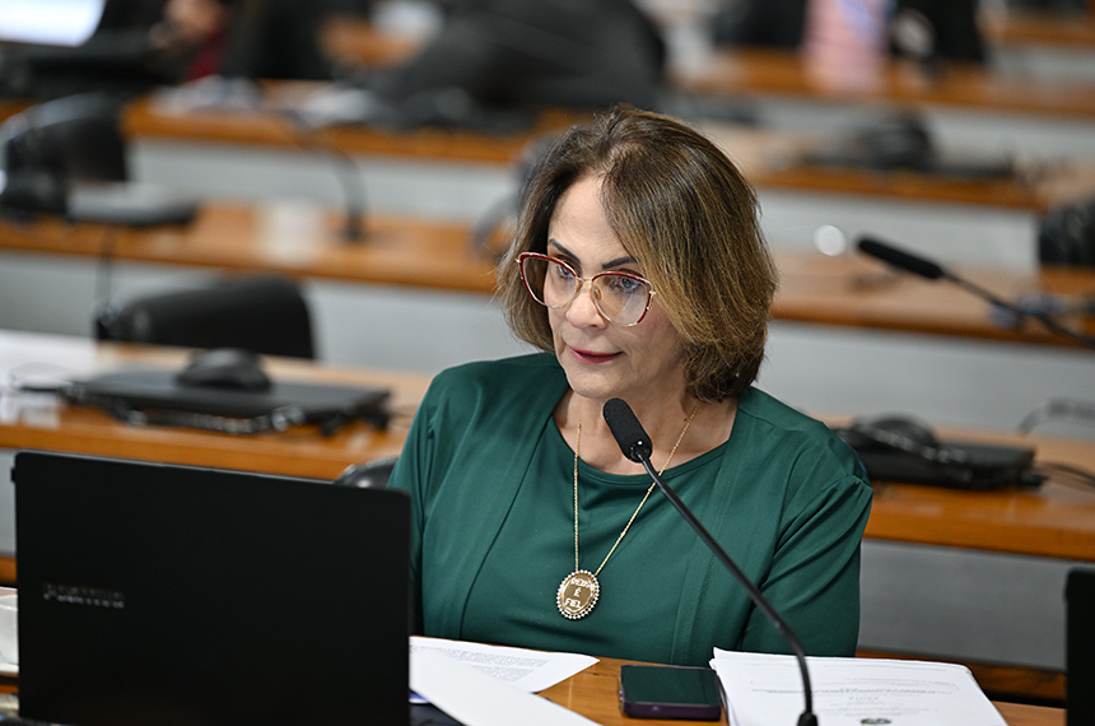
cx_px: 548
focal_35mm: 180
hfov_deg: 11.4
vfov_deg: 7.6
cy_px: 363
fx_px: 5465
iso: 1000
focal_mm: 180
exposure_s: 1/125
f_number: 3.2
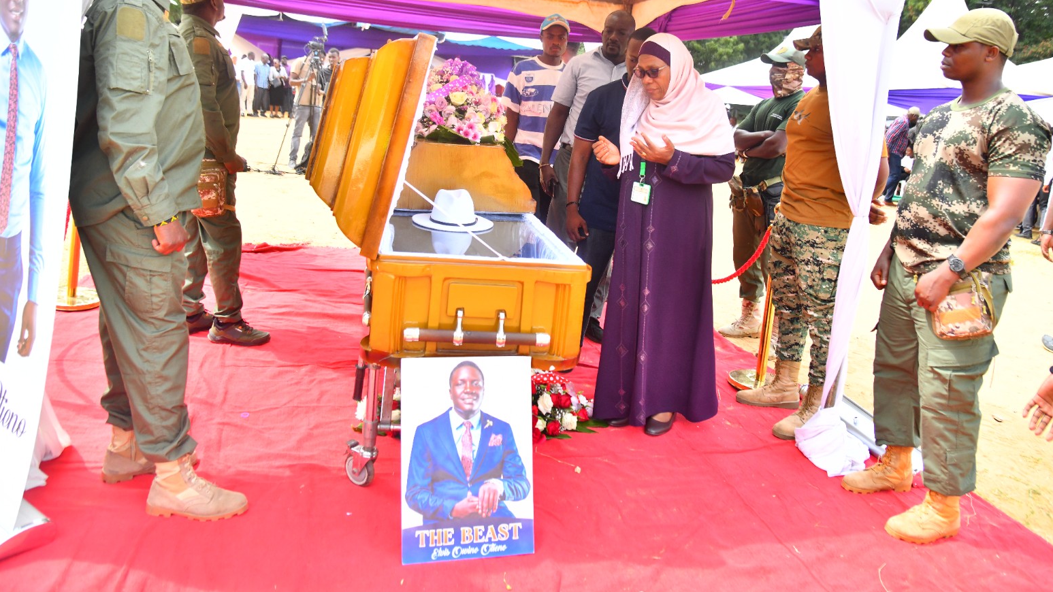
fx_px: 726
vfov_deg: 44.2
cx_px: 543
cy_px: 243
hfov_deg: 71.9
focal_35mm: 26
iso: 1000
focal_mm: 24
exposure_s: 1/1250
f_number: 4.5
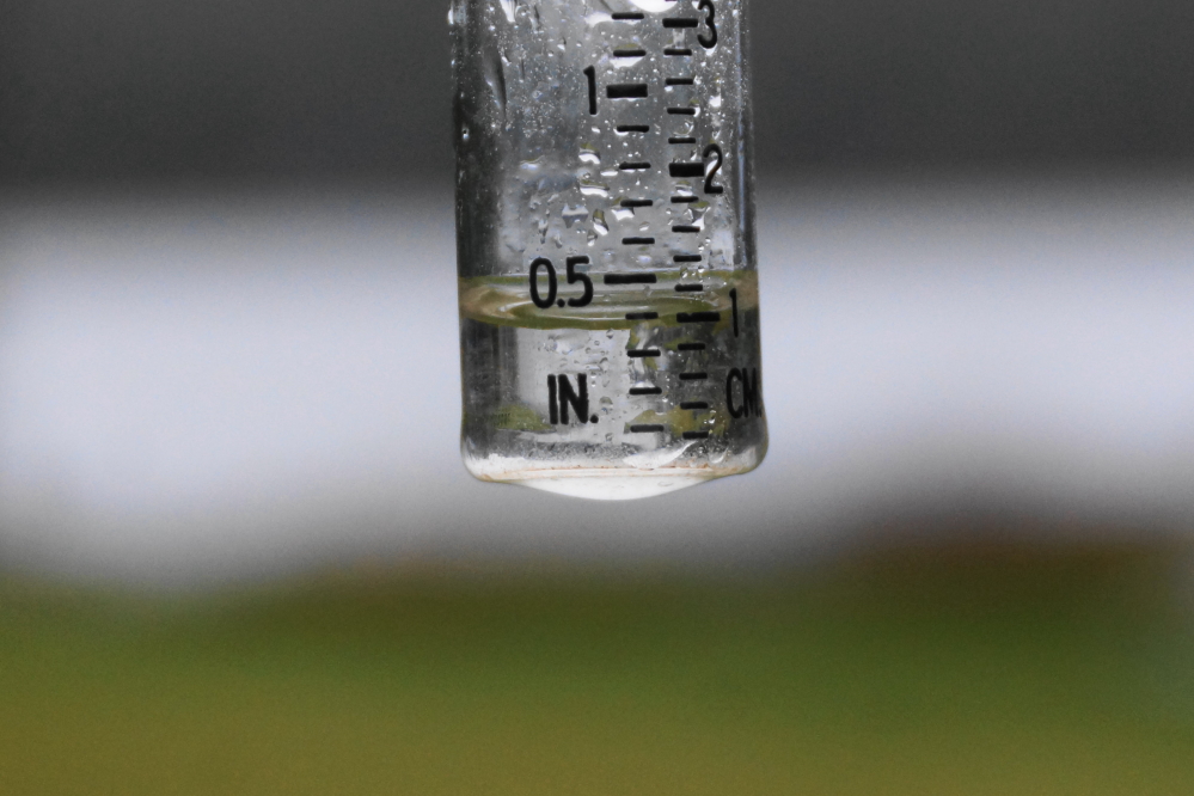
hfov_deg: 18.2
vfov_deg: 12.2
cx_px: 597
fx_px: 3731
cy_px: 398
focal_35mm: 112
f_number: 5.6
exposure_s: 1/125
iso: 640
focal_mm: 75
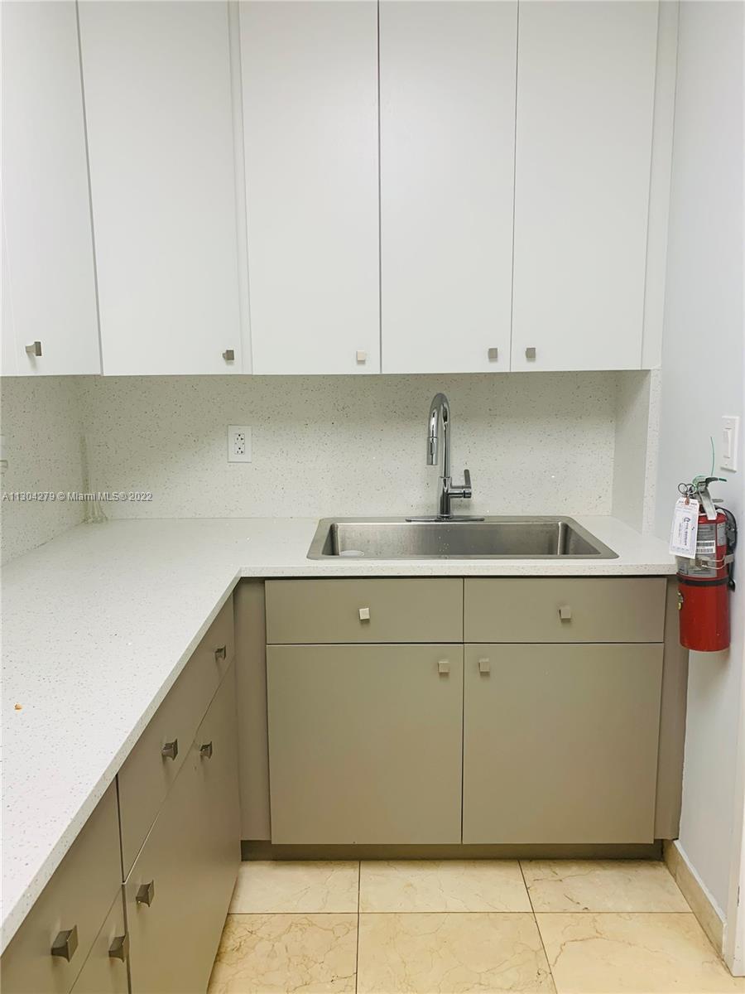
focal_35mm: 26
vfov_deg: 67.3
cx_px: 372
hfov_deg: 53.1
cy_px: 497
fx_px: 746
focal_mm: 4.25
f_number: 1.8
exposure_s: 1/119
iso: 100
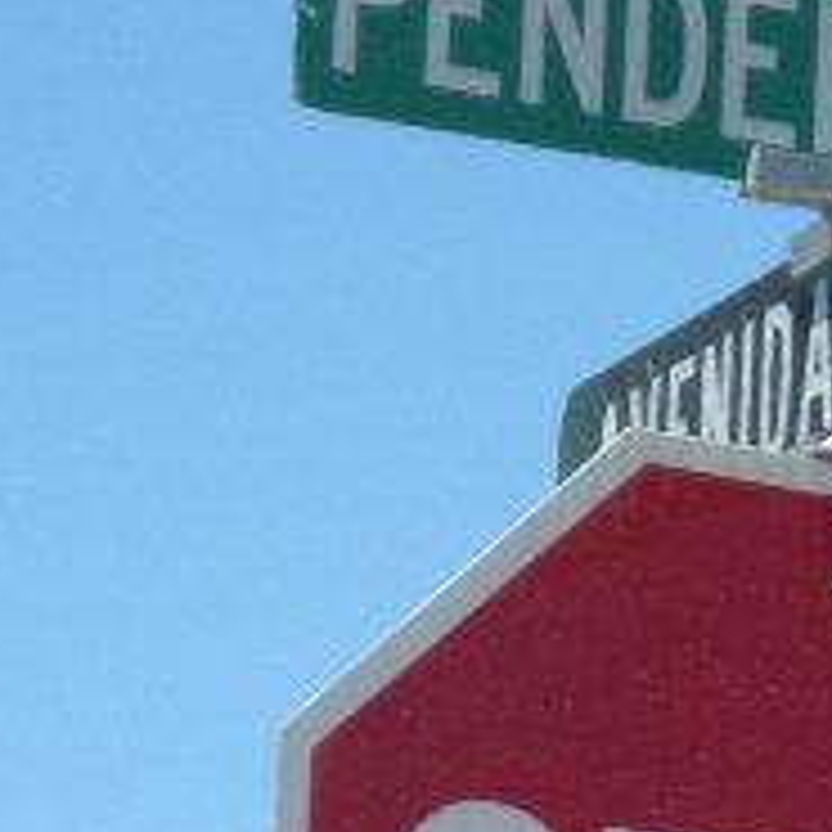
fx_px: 12373
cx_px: 863
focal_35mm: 455
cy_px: 890
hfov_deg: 3.8
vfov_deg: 3.8
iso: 64
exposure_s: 1/216
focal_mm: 26
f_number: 5.4
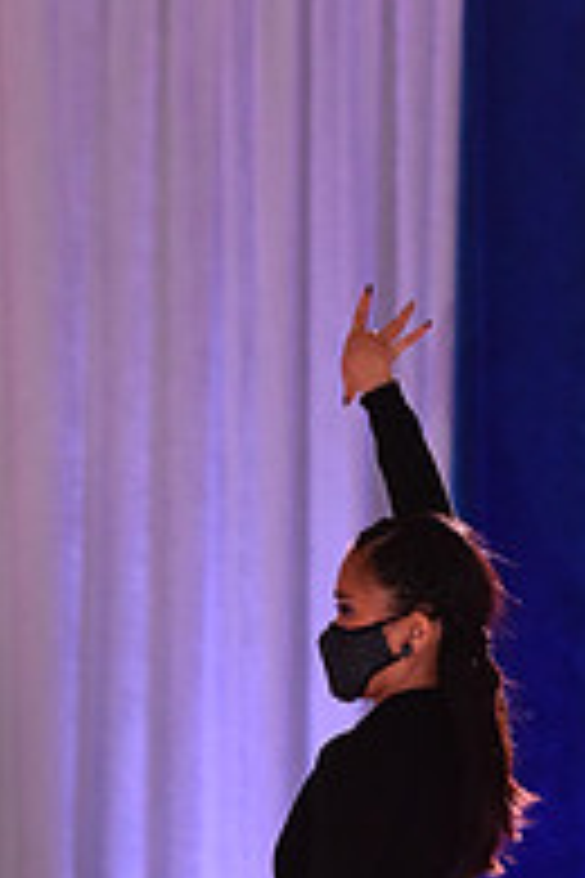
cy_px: 1301
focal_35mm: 401
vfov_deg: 5.1
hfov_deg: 3.4
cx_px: 281
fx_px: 9774
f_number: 6.3
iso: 2500
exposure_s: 1/250
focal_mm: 135
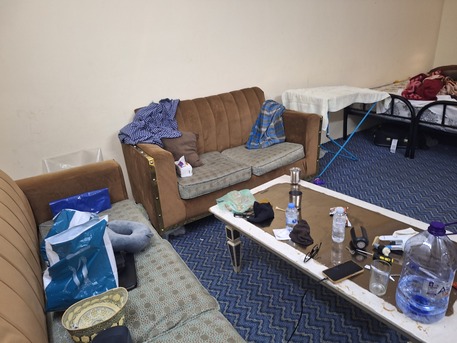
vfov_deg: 58.9
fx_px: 304
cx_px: 228
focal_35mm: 23
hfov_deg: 73.9
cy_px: 172
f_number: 1.8
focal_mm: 5.54
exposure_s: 1/24
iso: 320
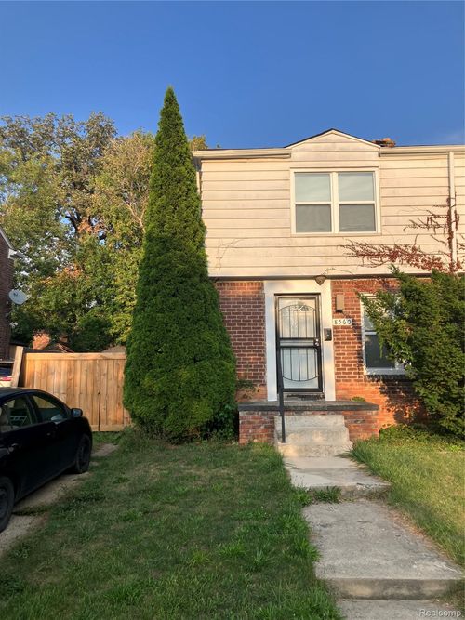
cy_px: 310
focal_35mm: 28
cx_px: 232
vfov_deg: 63.5
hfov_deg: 49.7
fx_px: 502
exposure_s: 1/1156
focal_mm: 3.99
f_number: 1.8
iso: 32
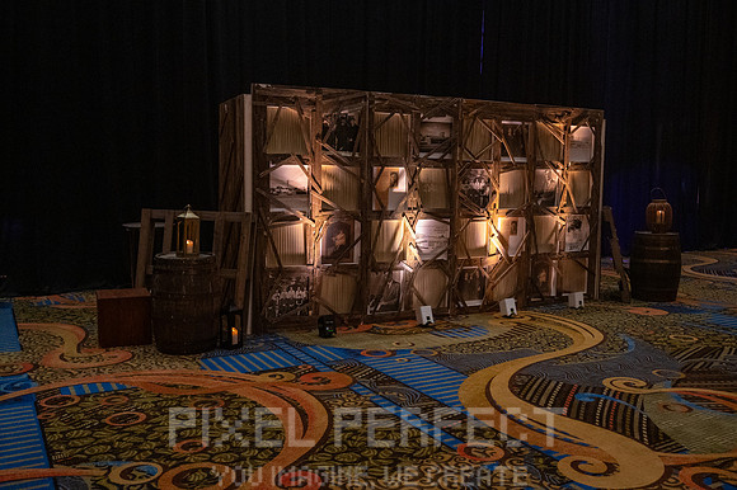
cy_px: 245
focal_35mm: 33
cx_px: 368
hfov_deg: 57.3
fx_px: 675
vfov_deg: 39.9
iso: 11400
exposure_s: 1/60
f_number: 4.8
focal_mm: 33
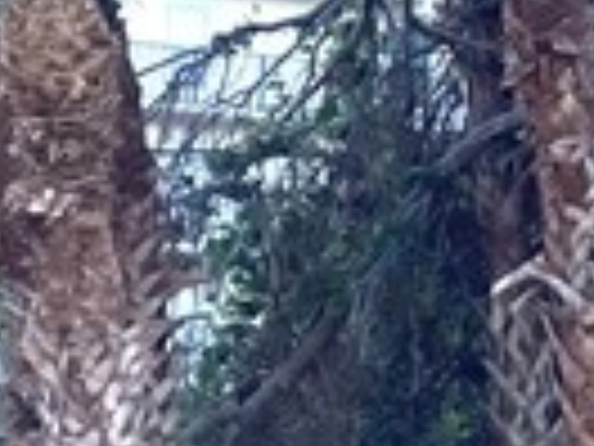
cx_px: 1120
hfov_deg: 8.7
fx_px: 3741
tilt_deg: +4.9
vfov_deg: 6.8
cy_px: 185
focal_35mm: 218
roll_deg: -1.1
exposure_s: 1/666
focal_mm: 3.99
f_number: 1.8
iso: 20
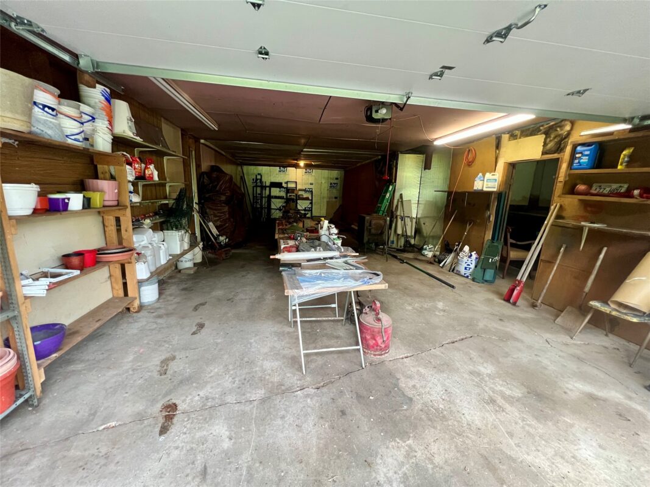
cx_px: 325
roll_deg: -2.3
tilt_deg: -11.5
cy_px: 244
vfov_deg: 89.9
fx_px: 244
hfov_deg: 106.2
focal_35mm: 13
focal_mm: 1.57
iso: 400
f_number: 1.8
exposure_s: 1/60
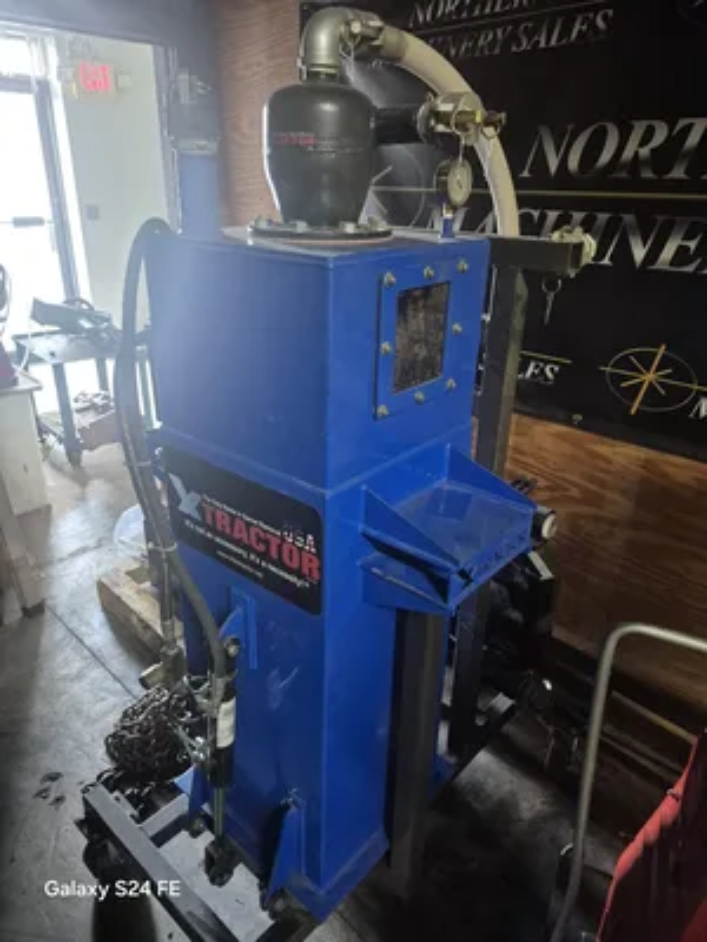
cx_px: 354
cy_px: 471
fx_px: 626
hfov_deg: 58.9
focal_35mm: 23
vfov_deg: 73.9
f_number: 1.8
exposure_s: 1/40
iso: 1600
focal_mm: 5.4
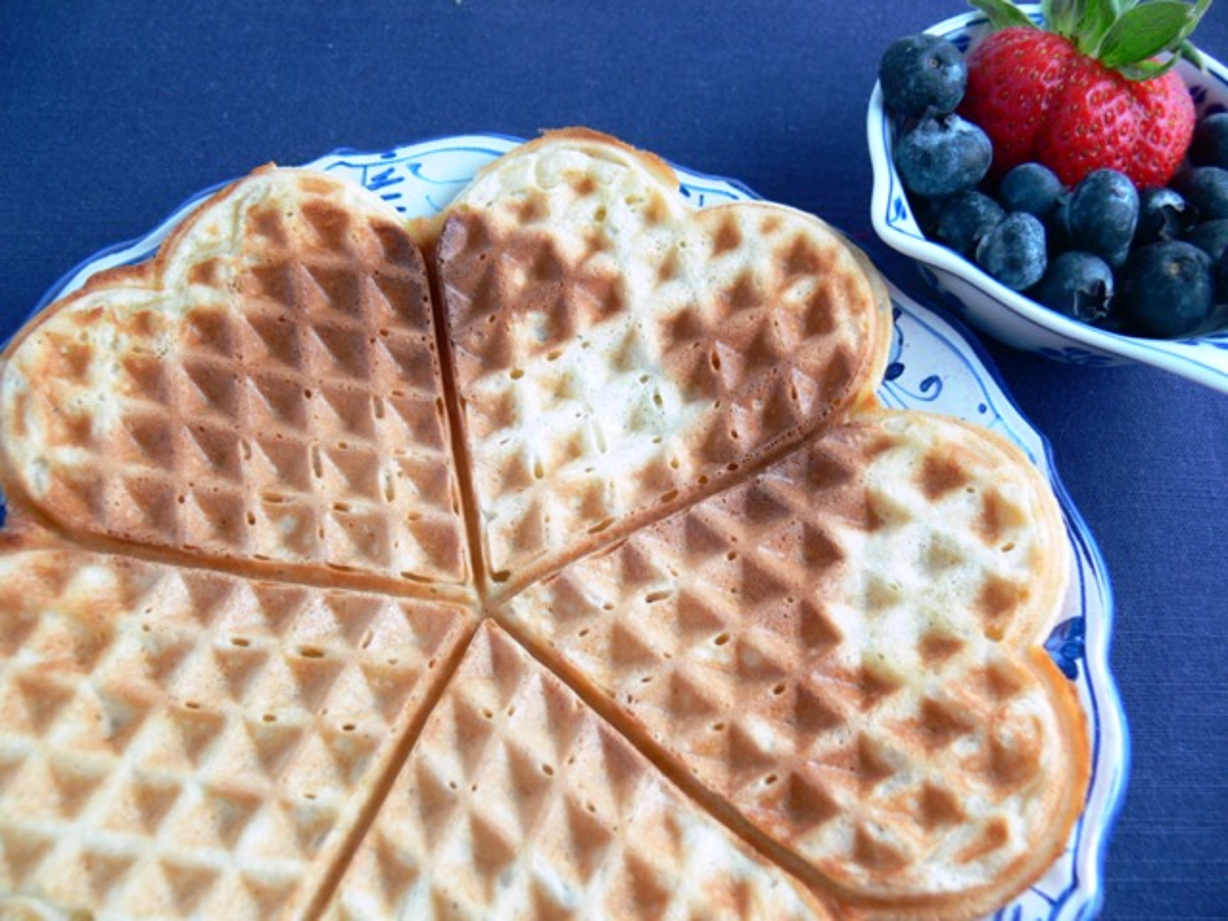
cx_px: 614
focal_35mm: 35
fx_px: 1242
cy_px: 460
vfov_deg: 40.7
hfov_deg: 52.6
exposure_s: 1/30
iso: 80
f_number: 2.8
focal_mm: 7.4
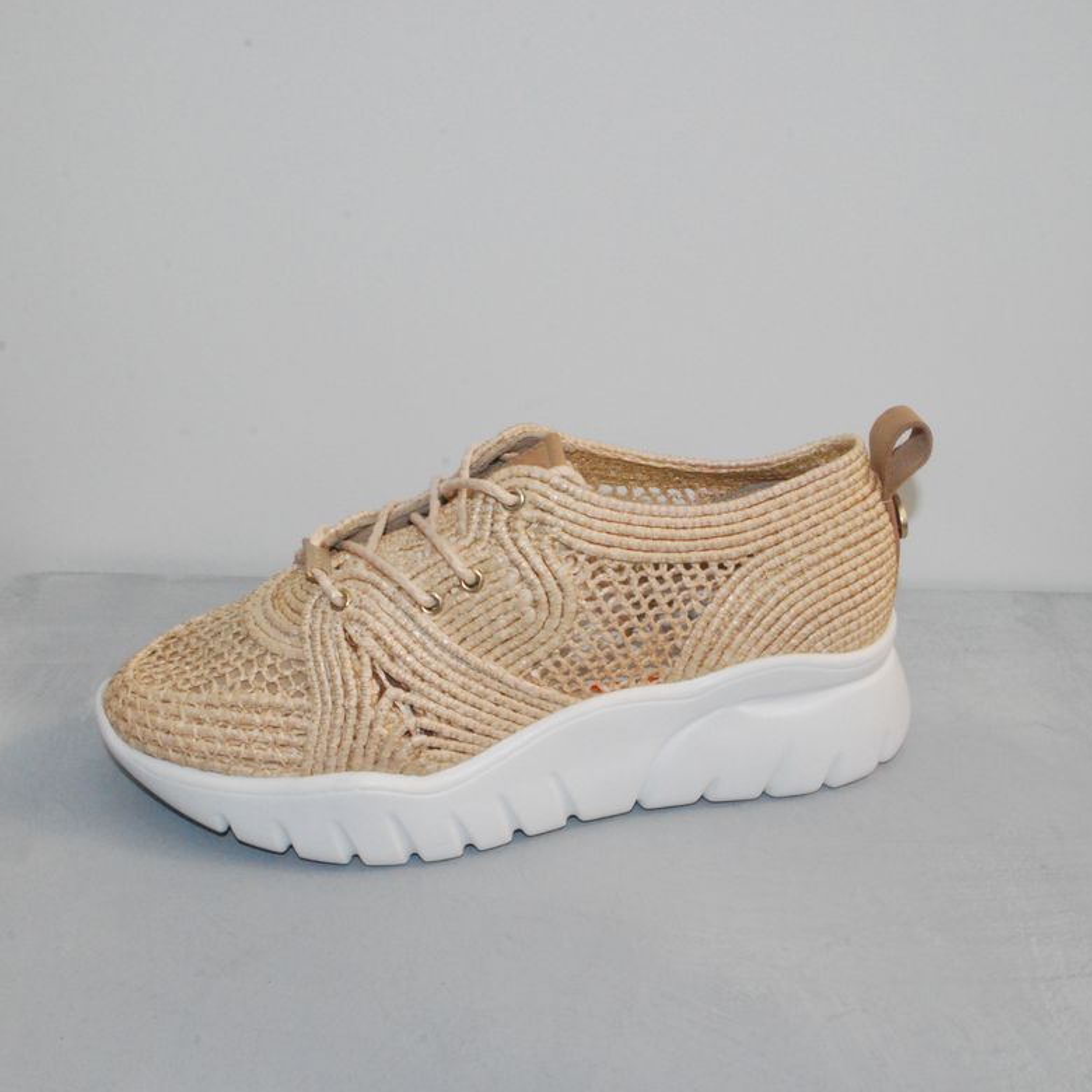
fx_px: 1535
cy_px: 533
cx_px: 523
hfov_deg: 39.2
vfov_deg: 39.2
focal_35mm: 43
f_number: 22
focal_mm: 22
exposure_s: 1/200
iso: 1600
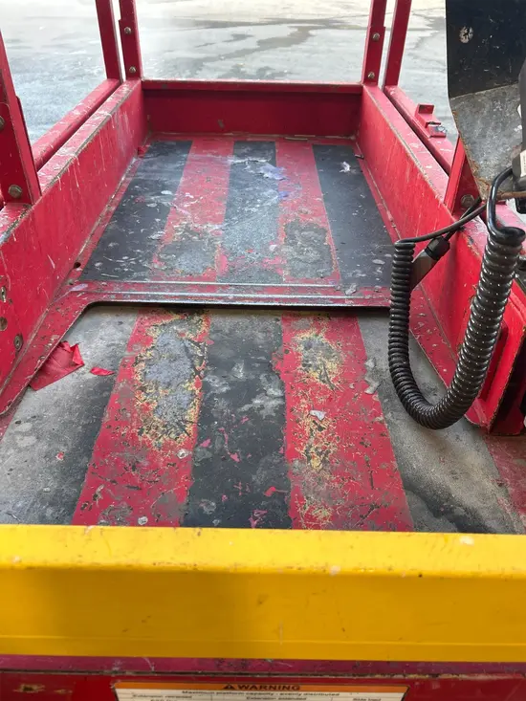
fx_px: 527
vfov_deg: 67.3
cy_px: 350
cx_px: 263
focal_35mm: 26
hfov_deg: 53.1
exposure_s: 1/121
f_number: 1.5
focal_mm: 5.7
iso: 80
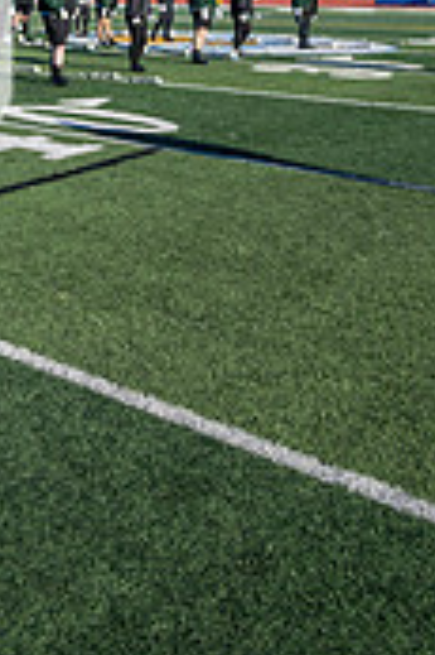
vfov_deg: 38.5
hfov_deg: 22.0
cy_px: 44
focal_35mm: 47
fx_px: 854
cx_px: -272
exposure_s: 1/2000
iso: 160
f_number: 4
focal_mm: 14
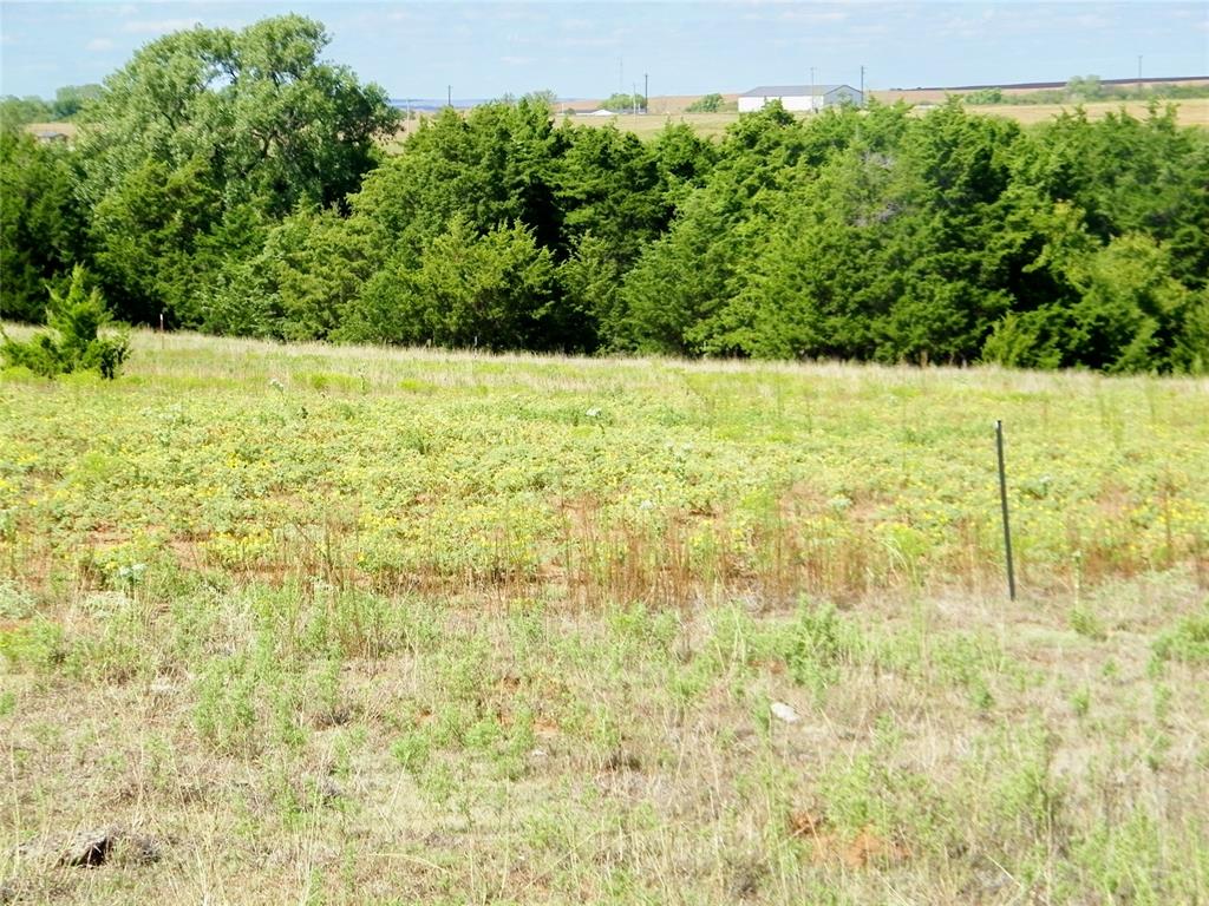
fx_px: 2969
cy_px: 453
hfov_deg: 23.0
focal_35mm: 85
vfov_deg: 17.4
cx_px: 604
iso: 100
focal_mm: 15.1
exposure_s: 1/200
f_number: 9
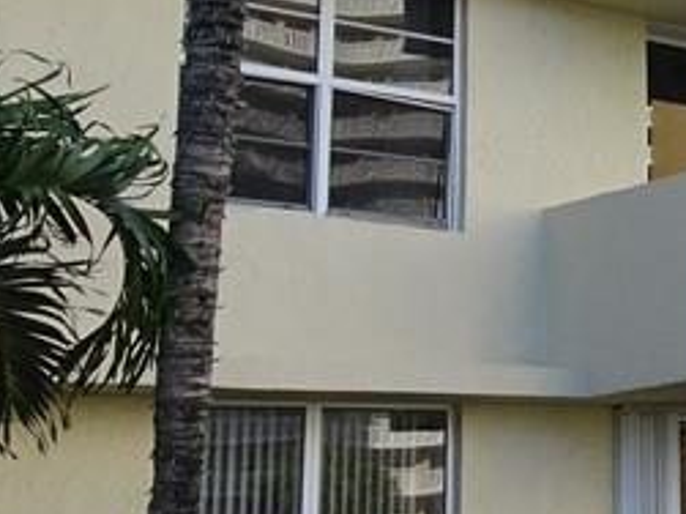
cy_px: -22
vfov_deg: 14.8
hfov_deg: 17.9
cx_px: 1028
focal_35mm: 98
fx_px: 1941
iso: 80
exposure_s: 1/200
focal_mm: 4.1
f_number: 3.5
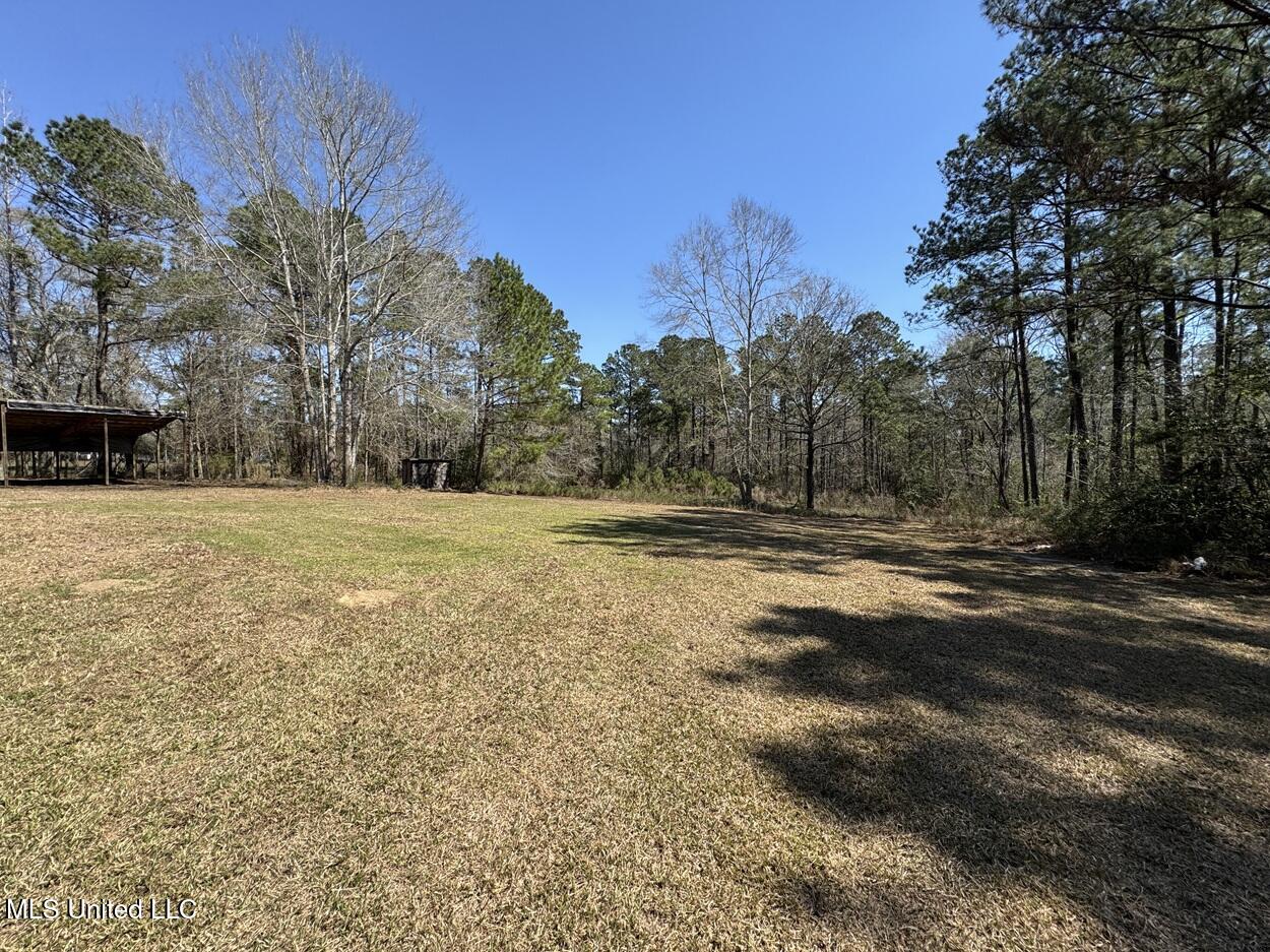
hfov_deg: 102.1
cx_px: 635
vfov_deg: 85.7
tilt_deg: -2.4
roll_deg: -0.1
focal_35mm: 14
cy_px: 476
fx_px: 514
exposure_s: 1/1217
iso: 50
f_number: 2.2
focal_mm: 2.22
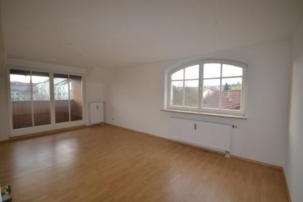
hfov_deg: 100.4
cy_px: 101
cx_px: 152
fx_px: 126
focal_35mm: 15
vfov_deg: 77.4
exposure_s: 1/125
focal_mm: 10
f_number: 4
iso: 360
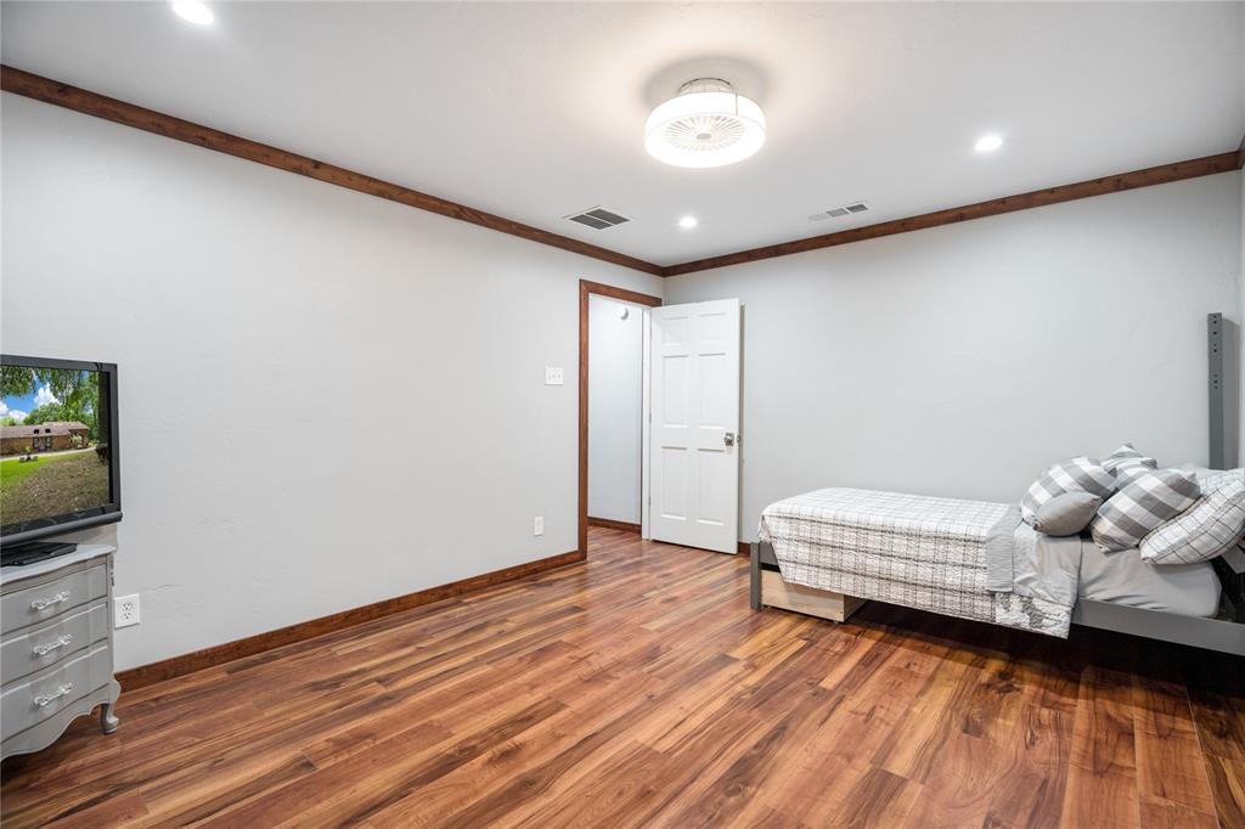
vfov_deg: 73.7
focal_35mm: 16
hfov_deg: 96.8
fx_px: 553
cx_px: 622
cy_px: 414
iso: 320
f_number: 4
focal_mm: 16
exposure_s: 1/6
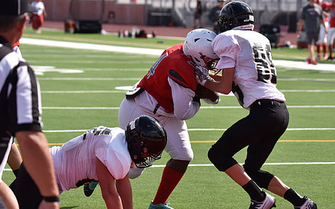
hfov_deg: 10.3
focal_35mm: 204
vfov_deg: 6.4
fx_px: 1863
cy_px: 97
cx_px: 203
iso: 800
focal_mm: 150
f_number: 5.6
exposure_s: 1/4000
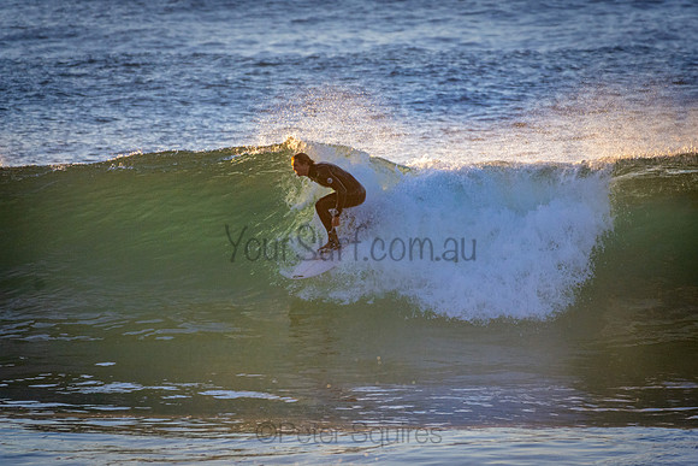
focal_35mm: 750
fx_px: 14544
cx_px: 349
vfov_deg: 1.8
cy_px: 233
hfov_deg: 2.7
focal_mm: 500
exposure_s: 1/2000
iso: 1000
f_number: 5.6
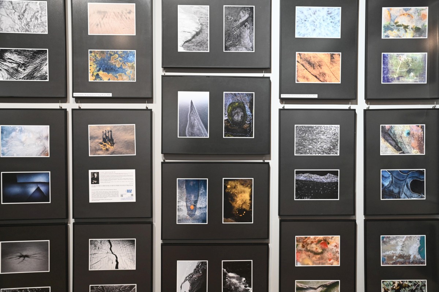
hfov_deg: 55.8
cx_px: 220
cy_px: 146
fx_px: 414
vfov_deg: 38.8
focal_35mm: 34
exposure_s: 1/60
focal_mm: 34
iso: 3200
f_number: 7.1
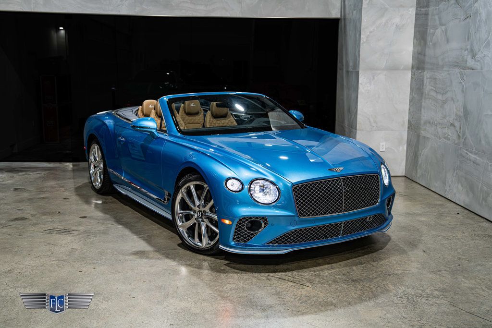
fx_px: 560
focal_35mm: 41
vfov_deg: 32.6
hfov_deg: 47.4
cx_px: 246
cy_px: 164
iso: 1250
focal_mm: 41
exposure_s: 1/125
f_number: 3.5
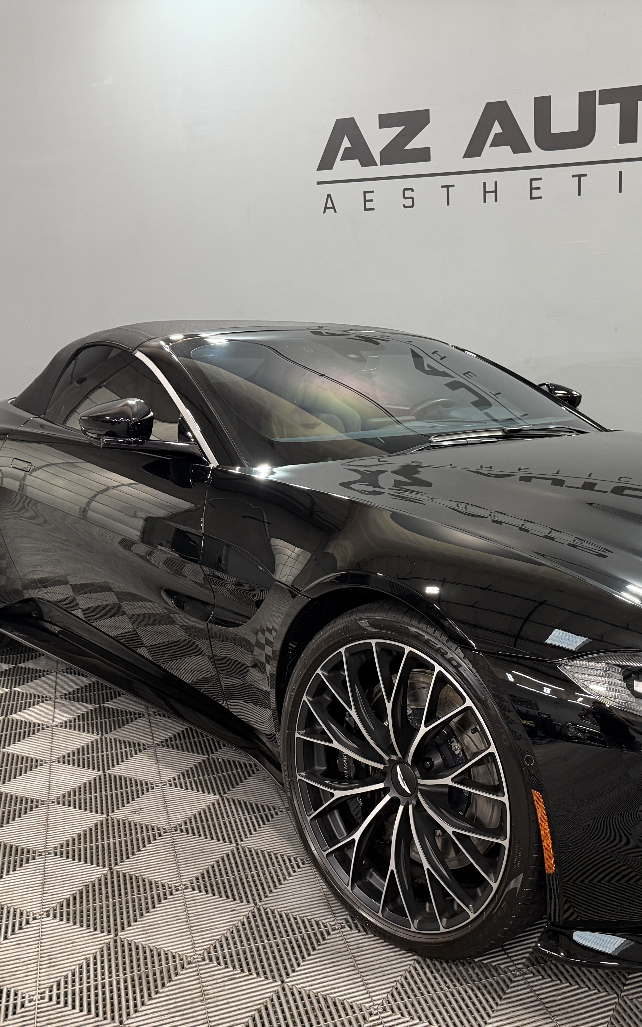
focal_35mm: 34
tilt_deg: -10.0
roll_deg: +0.0
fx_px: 952
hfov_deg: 36.2
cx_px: 504
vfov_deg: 56.7
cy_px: 513
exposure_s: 1/60
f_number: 1.78
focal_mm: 6.76
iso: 250
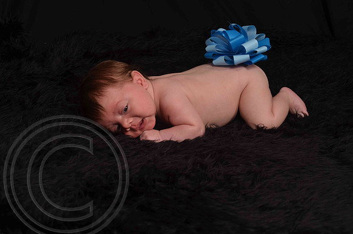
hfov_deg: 27.0
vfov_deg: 18.1
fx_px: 734
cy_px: 117
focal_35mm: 75
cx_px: 176
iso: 200
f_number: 9
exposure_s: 1/60
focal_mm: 50
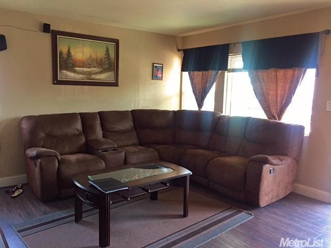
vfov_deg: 48.2
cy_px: 124
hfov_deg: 61.7
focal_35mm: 29
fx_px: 277
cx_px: 166
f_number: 2.2
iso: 125
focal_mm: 4.15
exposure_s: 1/30
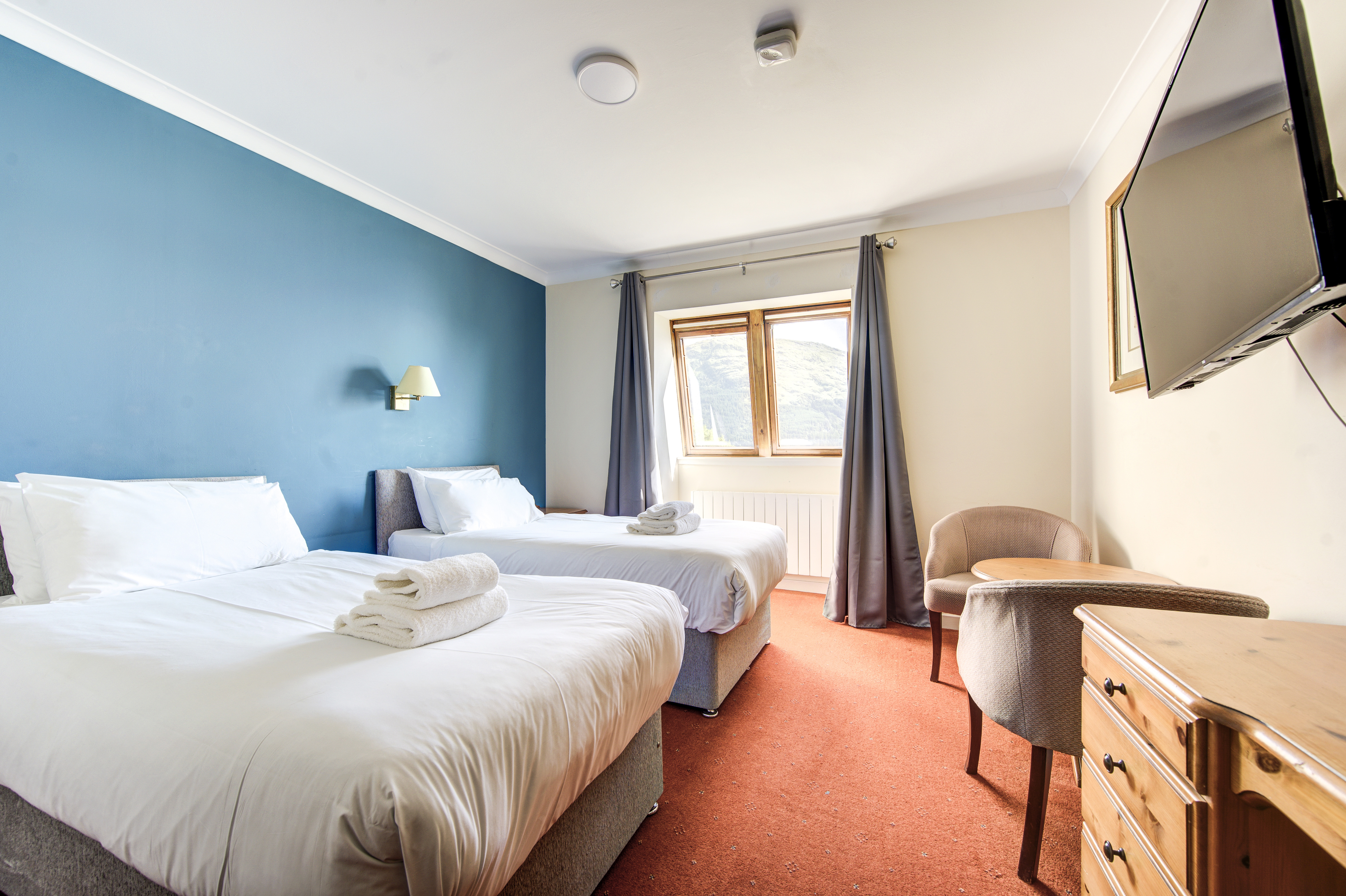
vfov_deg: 81.2
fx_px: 523
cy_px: 448
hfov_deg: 104.3
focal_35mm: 14
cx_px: 673
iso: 64
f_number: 8
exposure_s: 1/20
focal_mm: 14
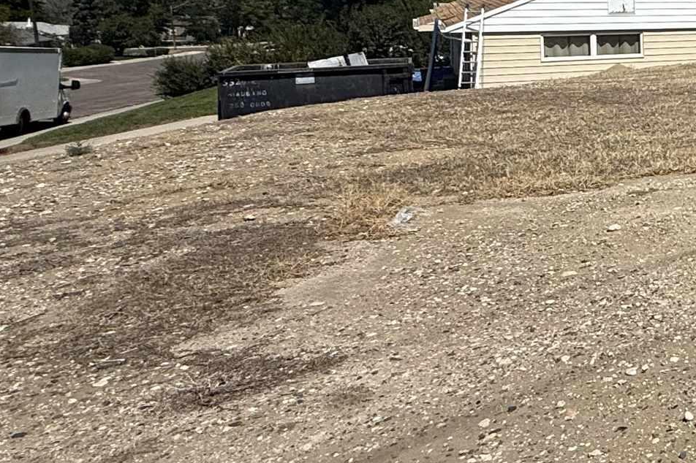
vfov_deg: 27.5
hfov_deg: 27.8
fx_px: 908
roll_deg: +0.4
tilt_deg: -0.8
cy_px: 42
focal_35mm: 47
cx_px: 1051
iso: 50
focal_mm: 2.22
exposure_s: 1/3289
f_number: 2.2
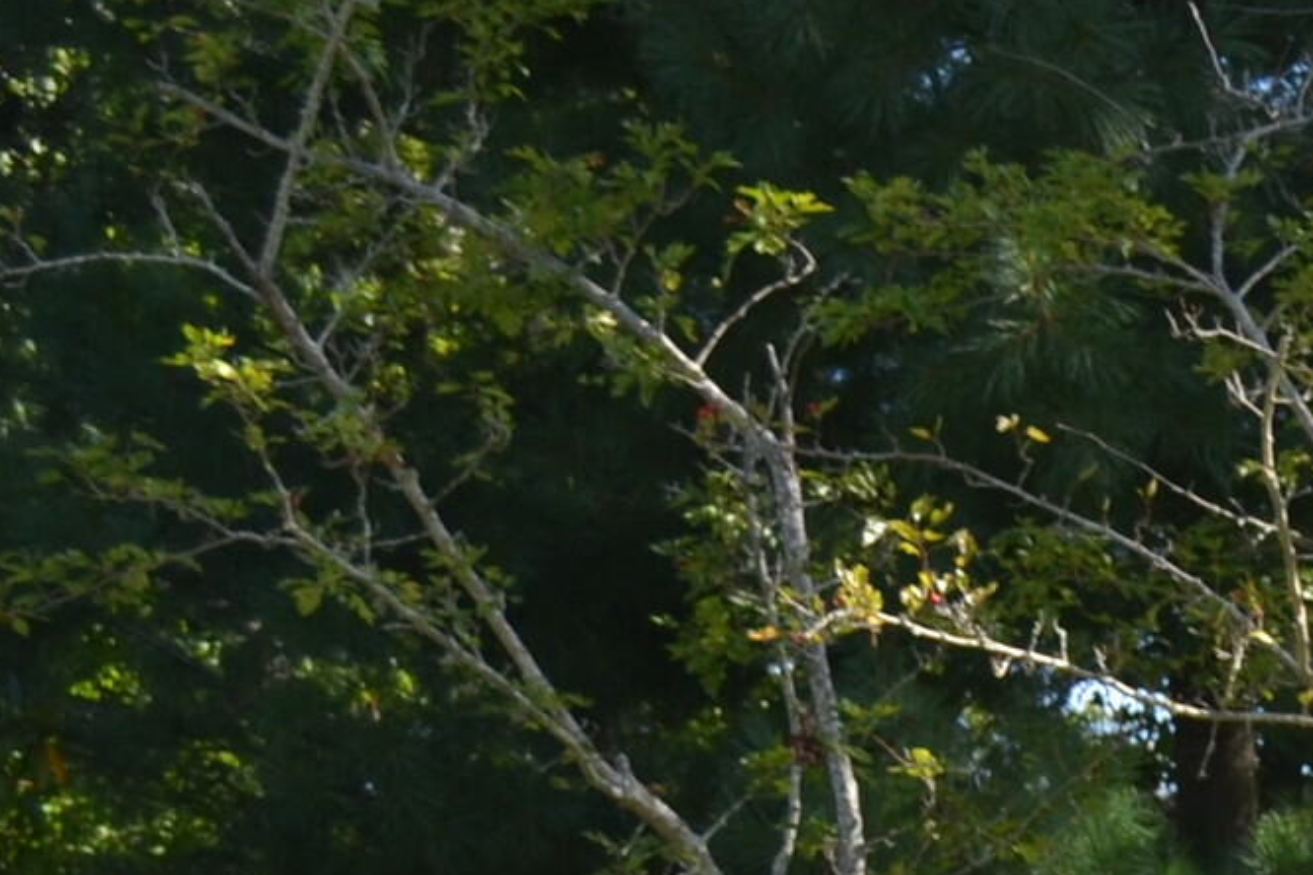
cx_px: 2636
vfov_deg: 8.1
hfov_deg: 11.2
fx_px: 6054
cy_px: 1344
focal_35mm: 166
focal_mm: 24
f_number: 4.5
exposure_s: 1/200
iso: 100
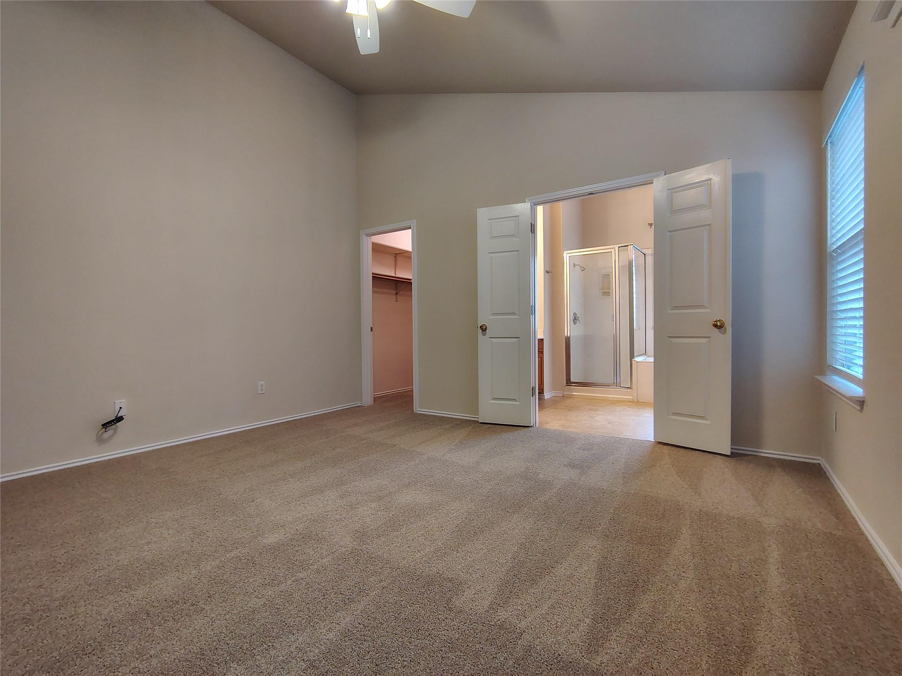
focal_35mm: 16
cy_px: 338
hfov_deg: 94.5
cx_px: 451
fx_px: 417
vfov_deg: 78.1
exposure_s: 1/24
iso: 586
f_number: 2.2
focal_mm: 2.13
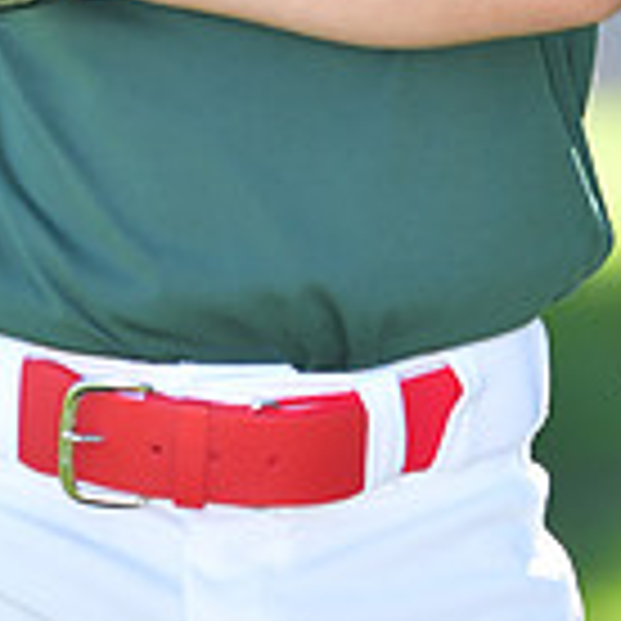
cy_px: -598
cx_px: 317
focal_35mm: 725
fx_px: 14711
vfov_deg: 2.4
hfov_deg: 2.4
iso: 400
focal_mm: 135
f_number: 4
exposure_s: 1/1250
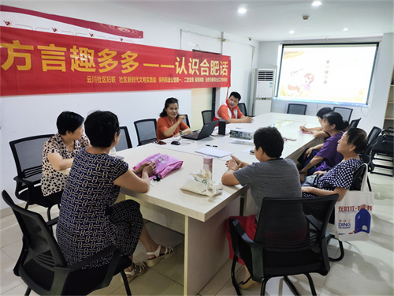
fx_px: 285
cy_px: 148
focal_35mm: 25
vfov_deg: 54.9
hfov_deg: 69.4
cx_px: 197
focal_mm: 4.71
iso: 284
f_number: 1.79
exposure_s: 1/25
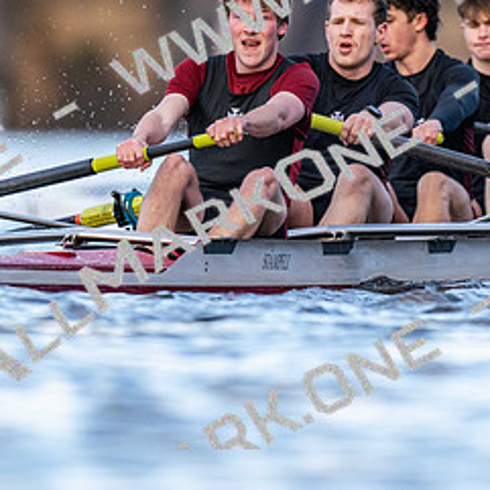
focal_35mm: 1225
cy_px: 101
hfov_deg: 1.4
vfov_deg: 1.4
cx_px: 362
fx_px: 19618
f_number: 4
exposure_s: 1/2500
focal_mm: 600
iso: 1600
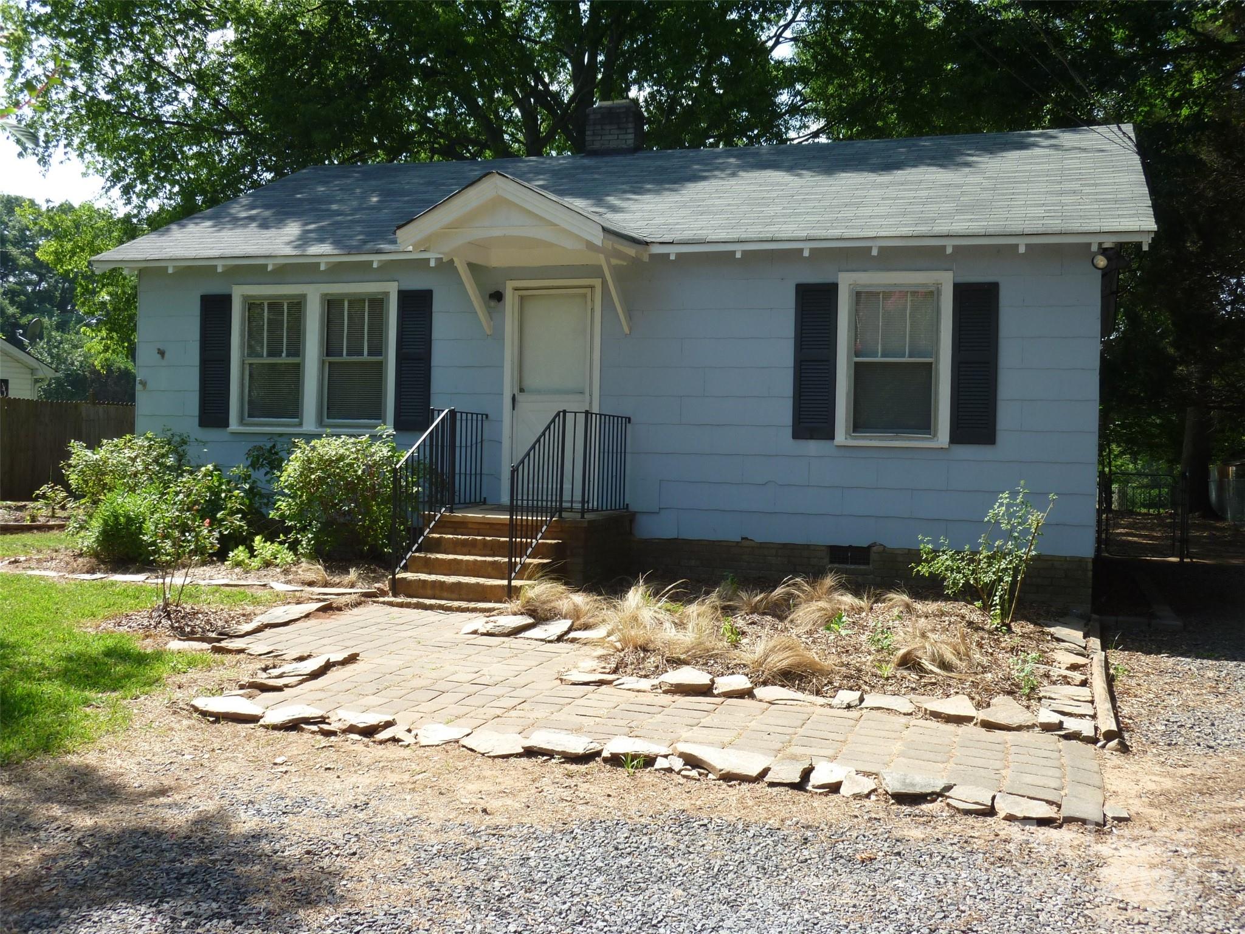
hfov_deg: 52.6
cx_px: 622
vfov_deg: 40.7
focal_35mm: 35
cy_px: 467
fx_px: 1259
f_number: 3.8
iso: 100
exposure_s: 1/320
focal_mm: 6.3
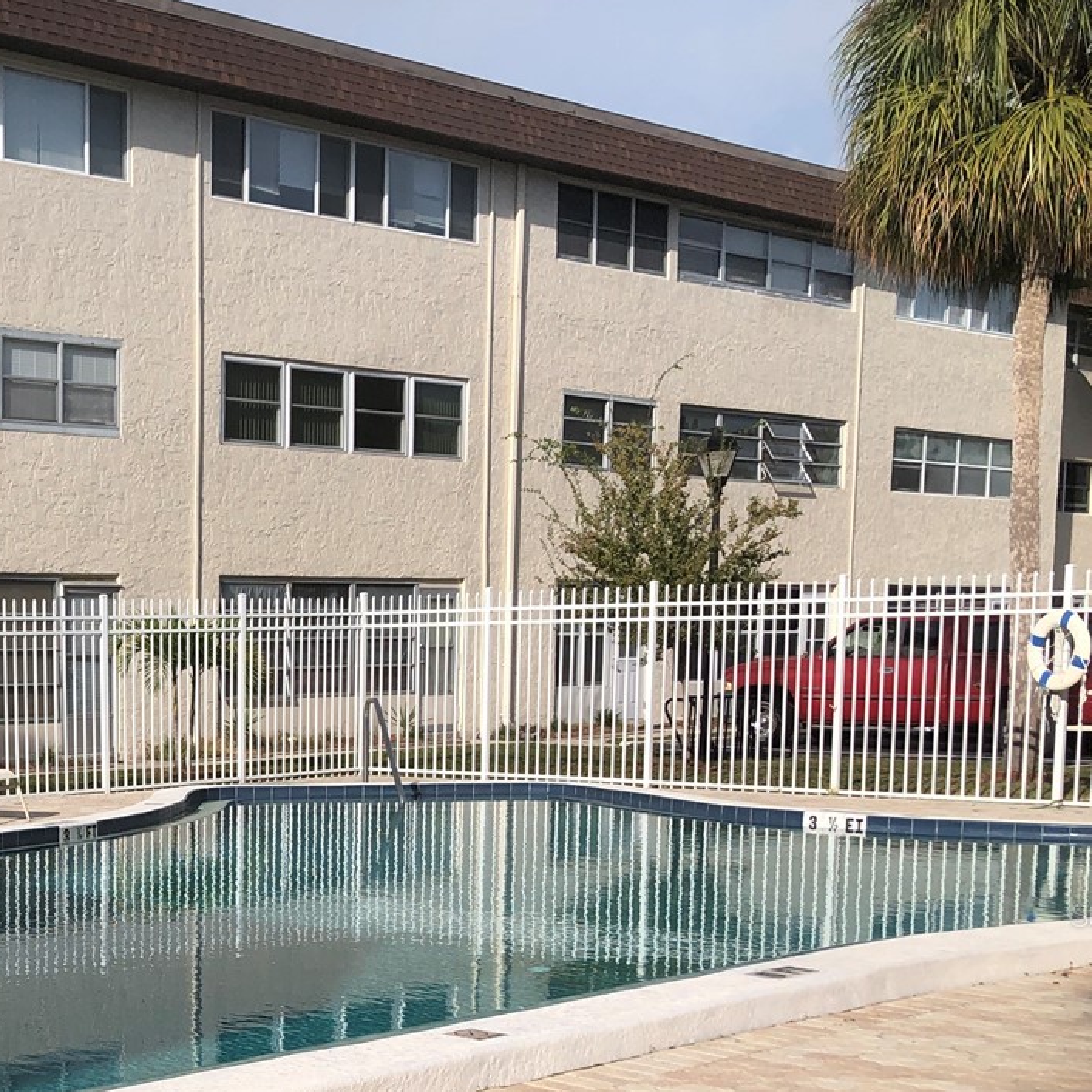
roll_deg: -0.1
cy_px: 914
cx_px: -19
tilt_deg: -9.1
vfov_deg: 29.7
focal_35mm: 56
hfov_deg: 28.5
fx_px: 1999
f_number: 1.8
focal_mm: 3.99
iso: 20
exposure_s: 1/3436
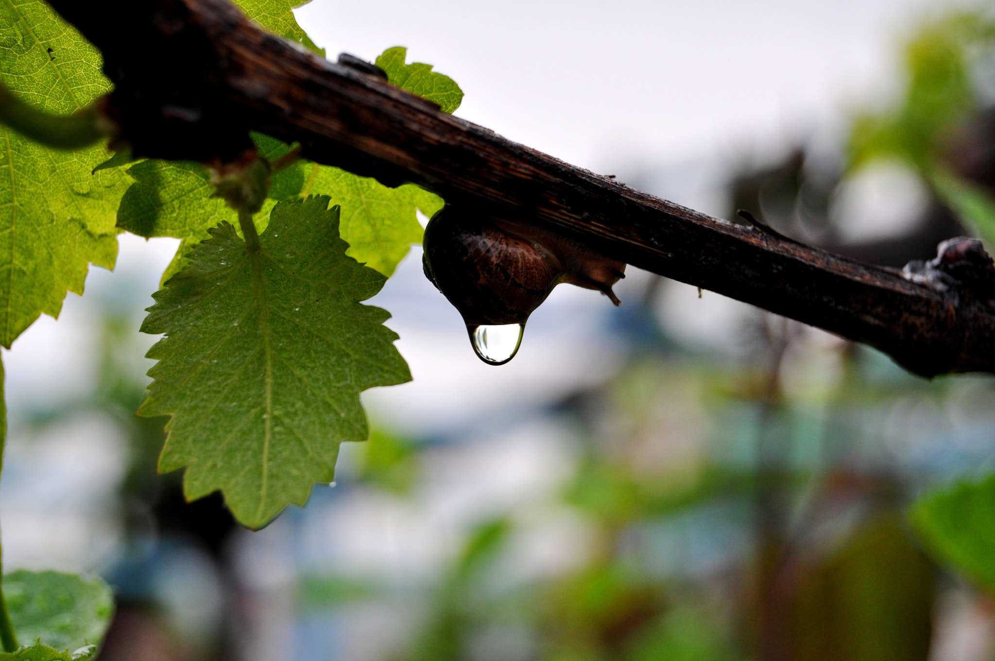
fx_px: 2277
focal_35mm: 82
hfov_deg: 24.6
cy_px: 330
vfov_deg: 16.5
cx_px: 498
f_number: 5.6
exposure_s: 1/60
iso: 400
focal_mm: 55
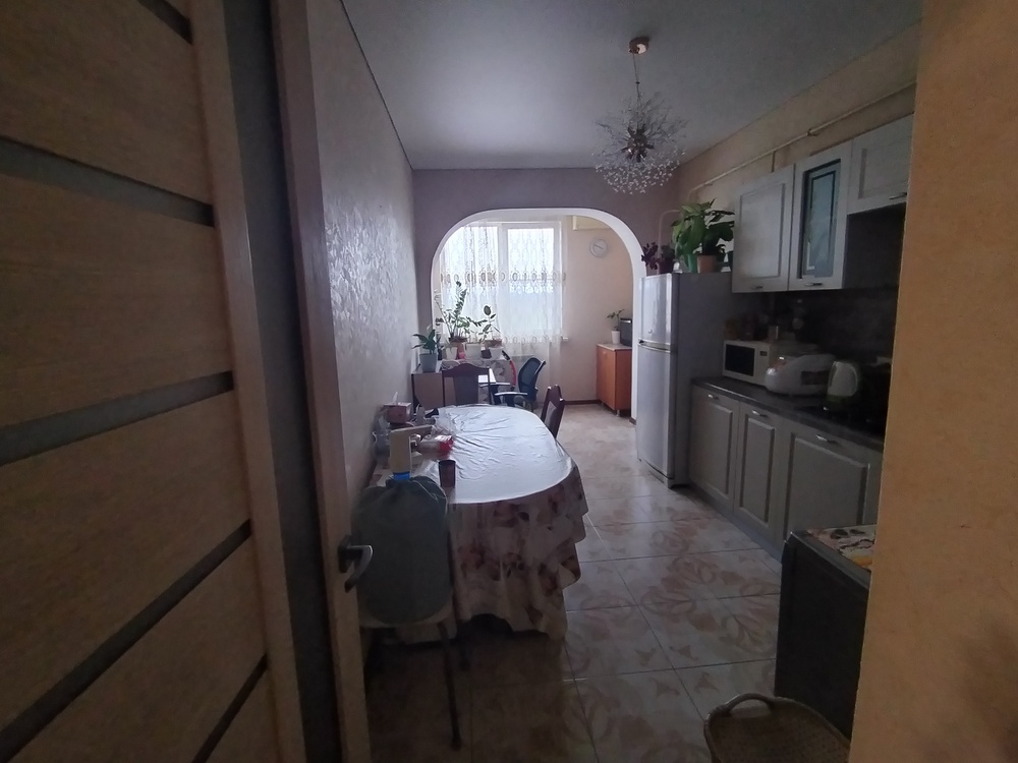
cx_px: 509
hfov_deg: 94.5
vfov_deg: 78.1
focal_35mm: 16
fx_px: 471
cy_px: 382
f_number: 2.2
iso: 263
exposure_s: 1/33.3
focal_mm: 1.42
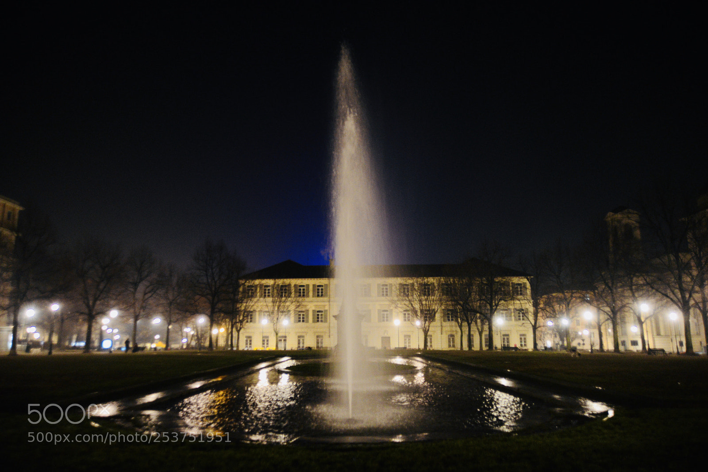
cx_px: 354
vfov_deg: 53.2
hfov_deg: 73.7
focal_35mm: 24
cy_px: 236
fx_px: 472
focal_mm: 24
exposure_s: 1/25
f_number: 2.8
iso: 3600
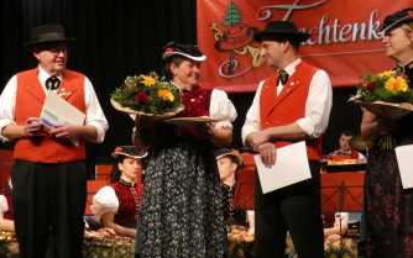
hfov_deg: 25.8
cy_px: 123
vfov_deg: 16.3
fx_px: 901
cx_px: 224
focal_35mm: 80
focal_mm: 11.3
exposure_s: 1/80
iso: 640
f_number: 4.2
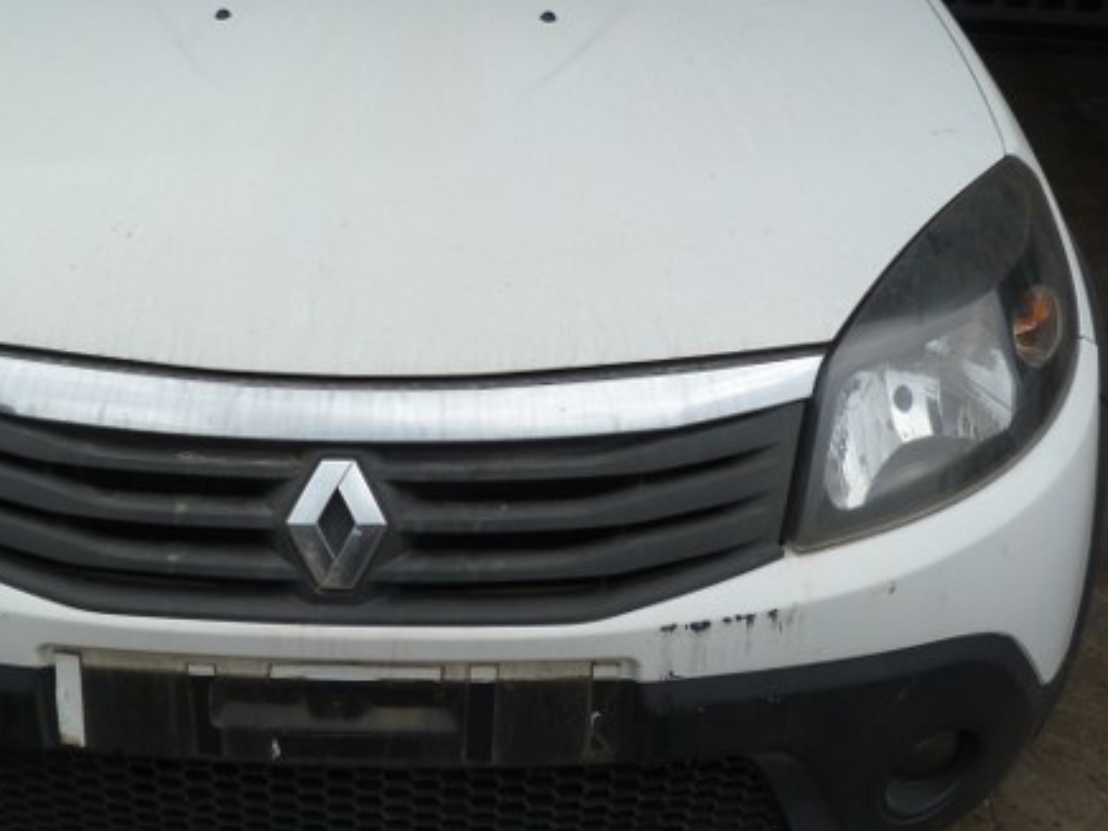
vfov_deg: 31.4
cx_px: 433
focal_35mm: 46
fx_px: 1472
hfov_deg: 41.0
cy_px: 326
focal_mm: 4.5
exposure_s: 1/200
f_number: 4
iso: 80
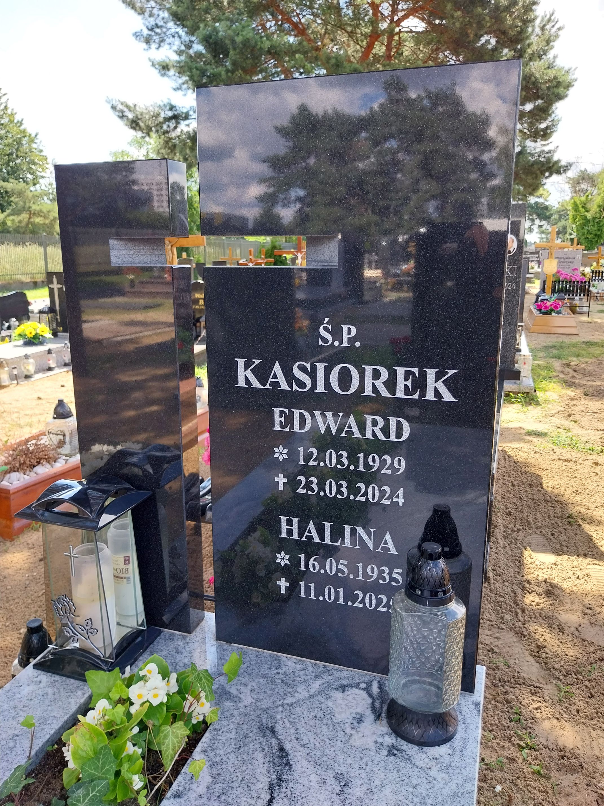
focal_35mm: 26
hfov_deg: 53.1
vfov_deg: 67.3
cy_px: 403
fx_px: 605
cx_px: 302
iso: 25
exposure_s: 1/128
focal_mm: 4
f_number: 1.8
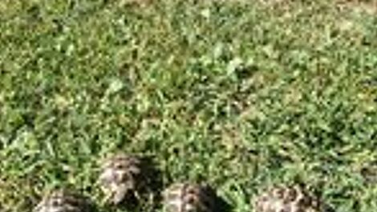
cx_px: 186
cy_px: 166
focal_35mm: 43
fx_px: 430
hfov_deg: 47.3
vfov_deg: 27.3
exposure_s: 1/1244
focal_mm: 4.15
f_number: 2.2
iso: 32
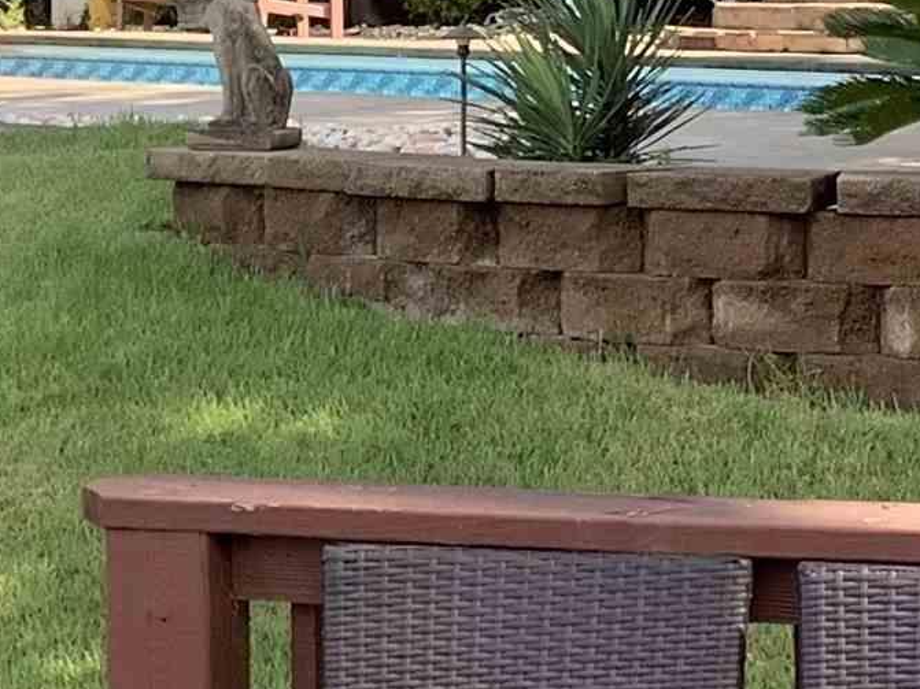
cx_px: 561
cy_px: -19
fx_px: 3773
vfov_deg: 10.3
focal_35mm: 142
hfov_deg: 13.9
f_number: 2.4
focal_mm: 3.3
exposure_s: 1/215
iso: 25
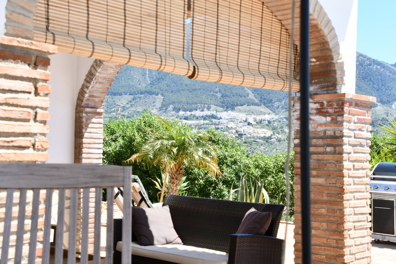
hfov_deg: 38.2
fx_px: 572
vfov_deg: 26.0
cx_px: 198
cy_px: 132
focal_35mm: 52
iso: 400
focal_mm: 35
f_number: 10
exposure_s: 1/400
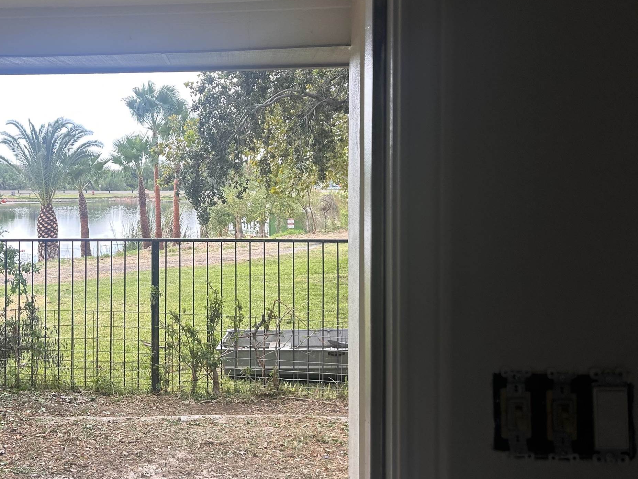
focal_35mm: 43
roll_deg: +1.0
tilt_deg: -1.9
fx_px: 793
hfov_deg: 41.7
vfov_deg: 33.5
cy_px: 205
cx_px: 118
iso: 50
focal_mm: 5.7
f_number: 1.5
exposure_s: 1/575
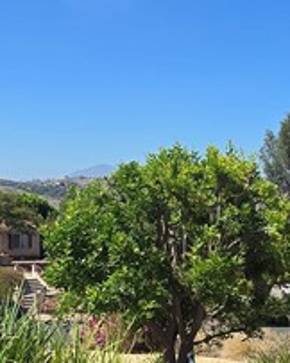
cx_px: 156
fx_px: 688
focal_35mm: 64
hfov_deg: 23.8
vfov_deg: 29.5
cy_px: 139
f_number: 2.2
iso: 50
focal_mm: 2.2
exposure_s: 1/2843
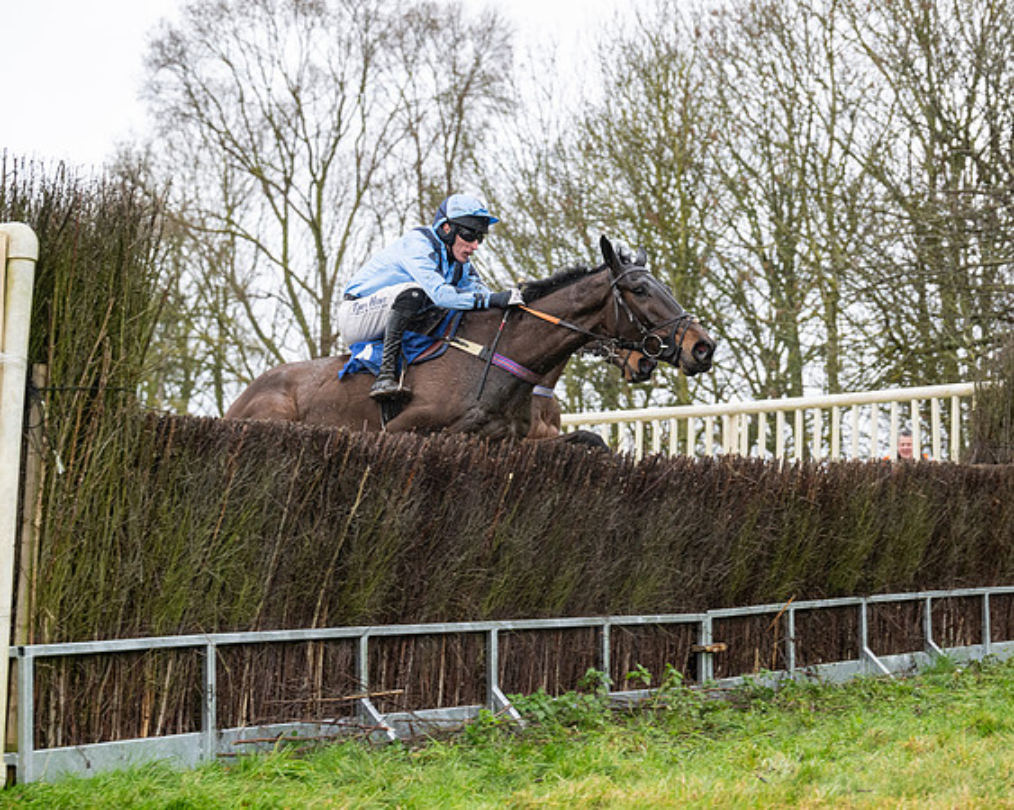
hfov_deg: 24.2
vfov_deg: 19.4
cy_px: 405
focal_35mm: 79
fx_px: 2365
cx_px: 525
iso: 800
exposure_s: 1/1250
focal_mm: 70
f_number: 4
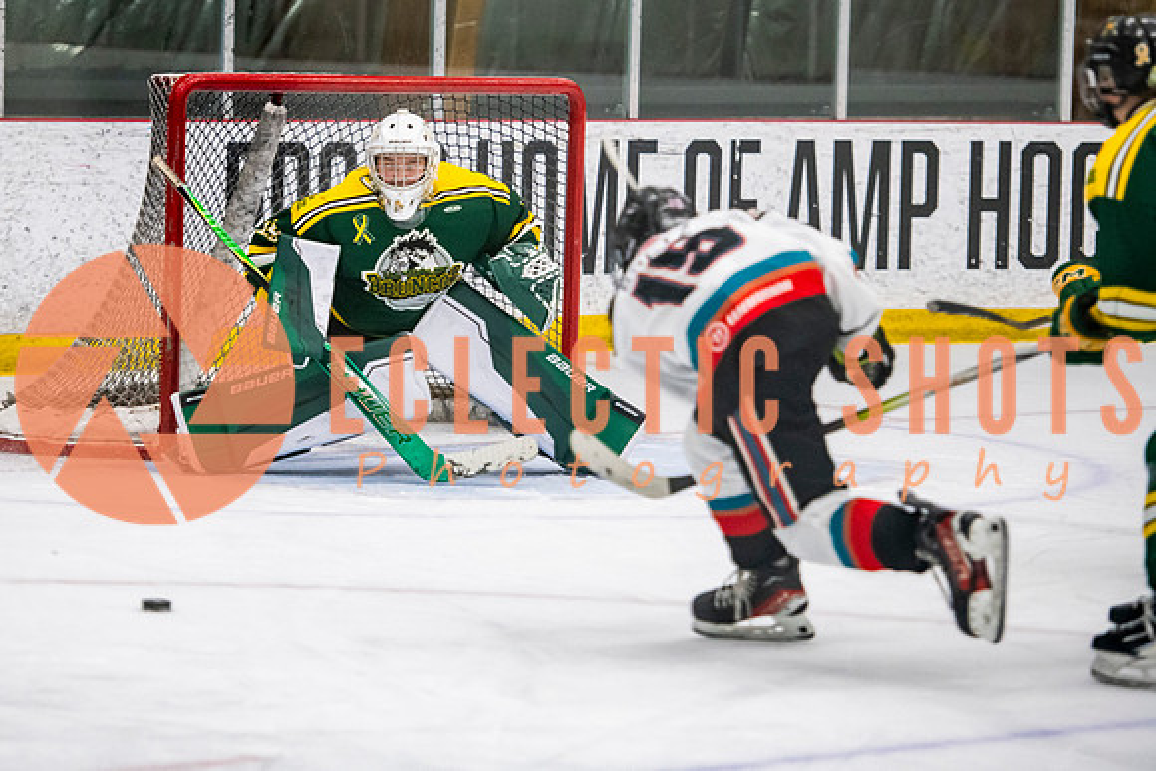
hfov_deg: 11.5
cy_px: 282
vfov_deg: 7.7
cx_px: 402
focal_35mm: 178
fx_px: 5713
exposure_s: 1/640
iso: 2500
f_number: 3.2
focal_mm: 135
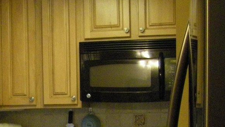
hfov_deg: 20.3
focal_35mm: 101
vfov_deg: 11.7
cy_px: 165
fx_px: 603
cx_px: -10
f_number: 3.5
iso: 500
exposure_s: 1/50
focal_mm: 6.3
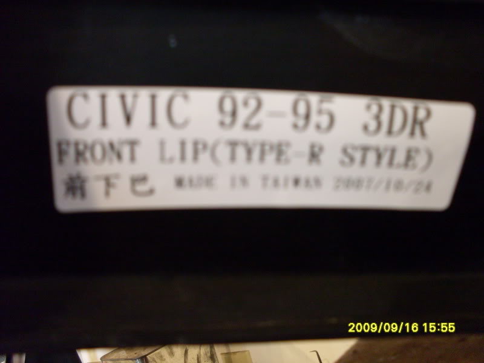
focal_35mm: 38
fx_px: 531
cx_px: 242
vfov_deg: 37.7
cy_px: 182
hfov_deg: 49.0
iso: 200
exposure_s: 1/15
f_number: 2.8
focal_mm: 6.3
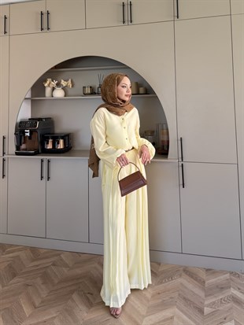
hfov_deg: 56.8
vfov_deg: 71.6
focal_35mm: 24
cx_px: 122
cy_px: 162
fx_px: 225
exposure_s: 1/121
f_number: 1.78
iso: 100
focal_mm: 6.76
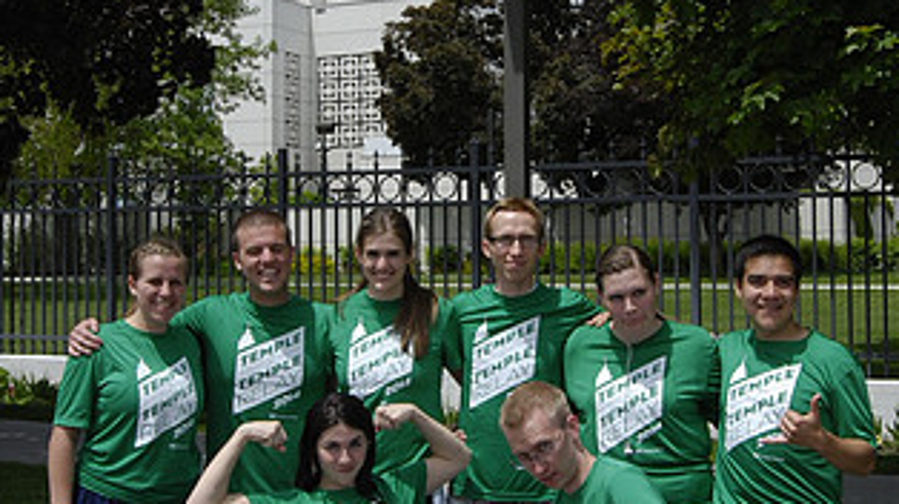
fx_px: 1524
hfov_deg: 32.9
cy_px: 200
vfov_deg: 18.8
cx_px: 461
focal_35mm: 64
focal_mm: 22
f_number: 10
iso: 400
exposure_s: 1/800
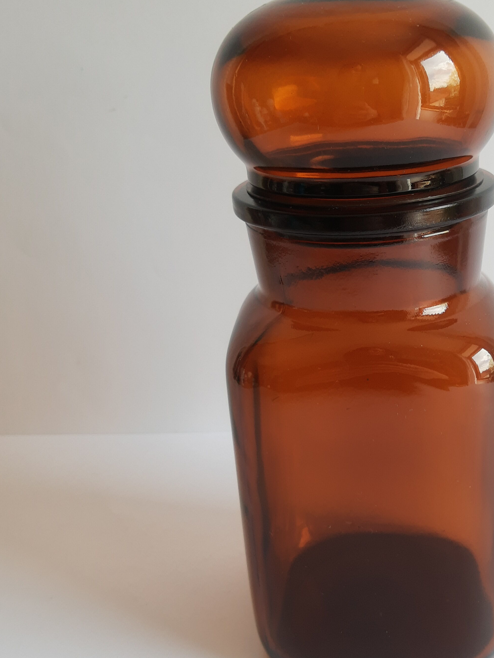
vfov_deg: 46.8
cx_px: 374
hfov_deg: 35.1
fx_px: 761
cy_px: 336
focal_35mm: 40
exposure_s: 1/121
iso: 40
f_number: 1.8
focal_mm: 3.95
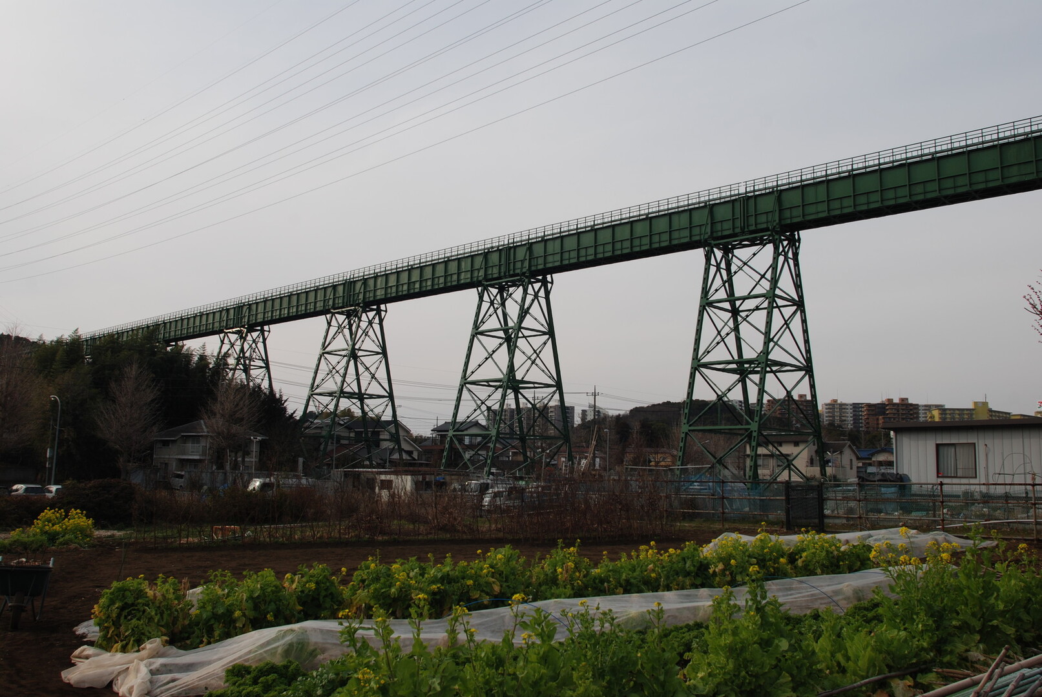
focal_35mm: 30
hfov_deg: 61.9
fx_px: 869
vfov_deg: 43.7
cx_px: 521
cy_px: 348
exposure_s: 1/200
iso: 100
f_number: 7.1
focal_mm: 20
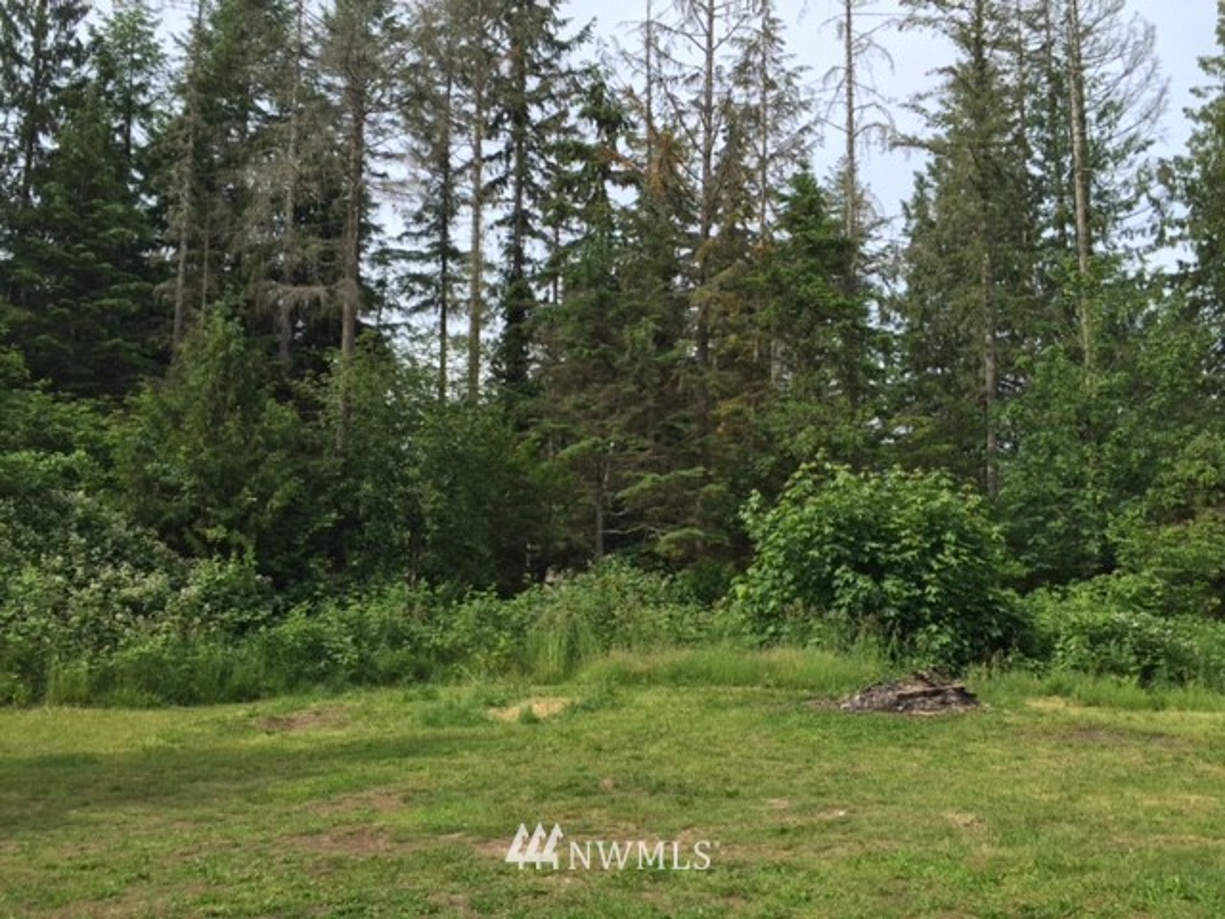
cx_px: 612
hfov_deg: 61.7
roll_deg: -1.1
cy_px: 460
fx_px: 1026
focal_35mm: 29
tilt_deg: +8.1
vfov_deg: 48.2
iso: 32
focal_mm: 4.15
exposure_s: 1/898
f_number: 2.2
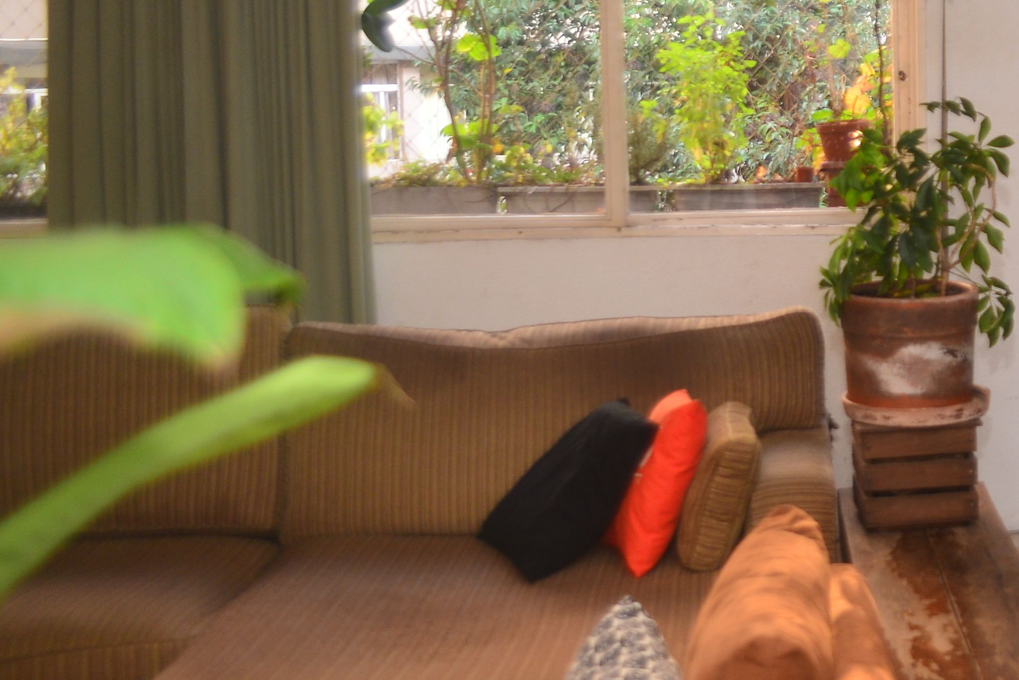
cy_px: 248
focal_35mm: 91
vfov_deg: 15.0
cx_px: 1333
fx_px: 2576
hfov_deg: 20.4
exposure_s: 1/200
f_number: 2.8
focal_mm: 32
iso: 320
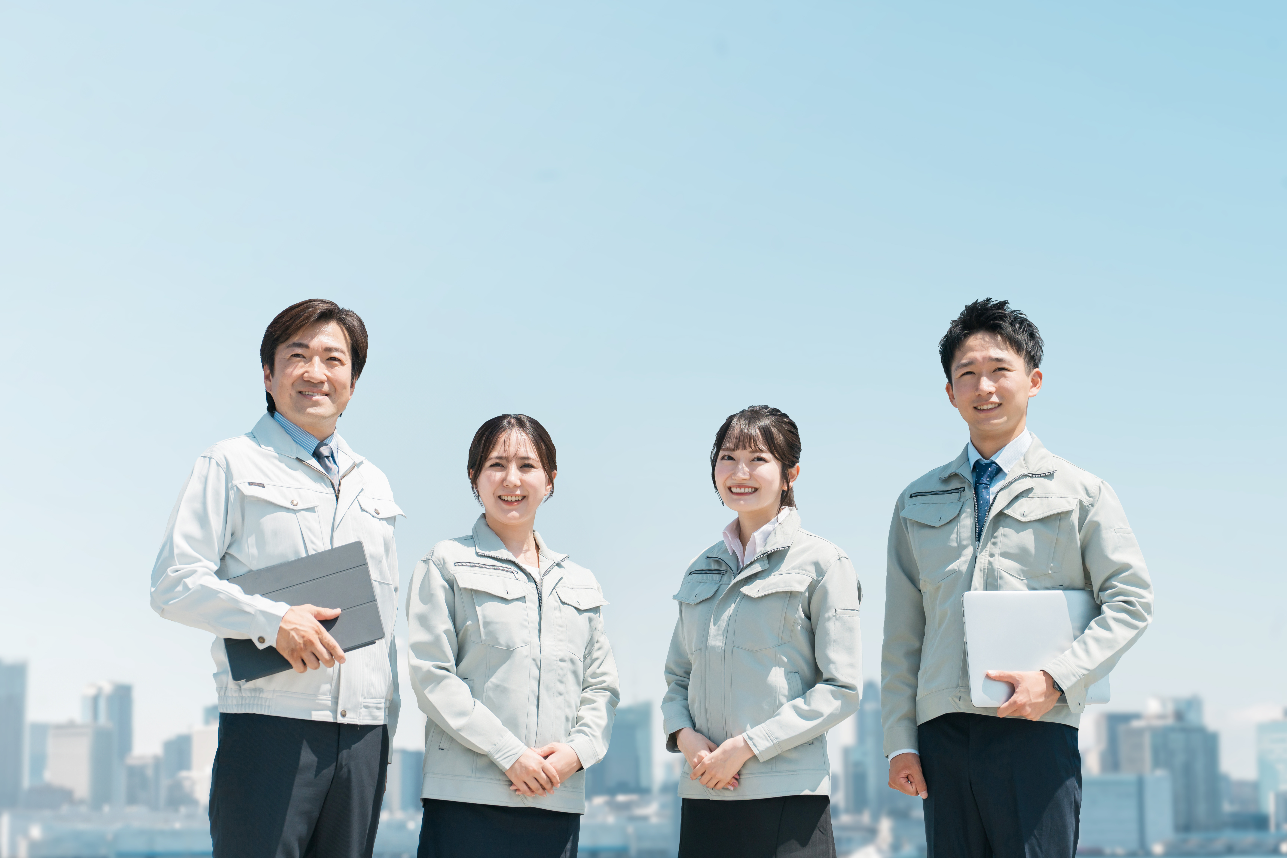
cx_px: 644
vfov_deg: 20.6
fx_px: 2359
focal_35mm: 66
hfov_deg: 30.5
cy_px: 429
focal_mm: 66
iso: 250
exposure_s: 1/3200
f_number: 2.8
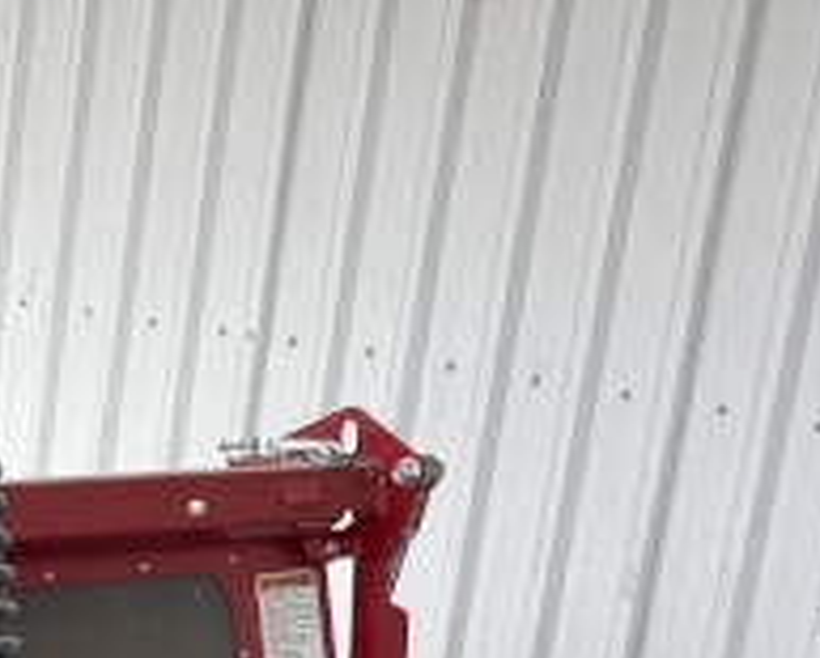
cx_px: -76
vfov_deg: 13.7
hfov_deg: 17.6
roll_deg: -5.6
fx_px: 2552
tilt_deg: -18.7
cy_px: 1032
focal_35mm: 105
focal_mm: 5.96
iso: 50
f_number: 1.6
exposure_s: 1/173
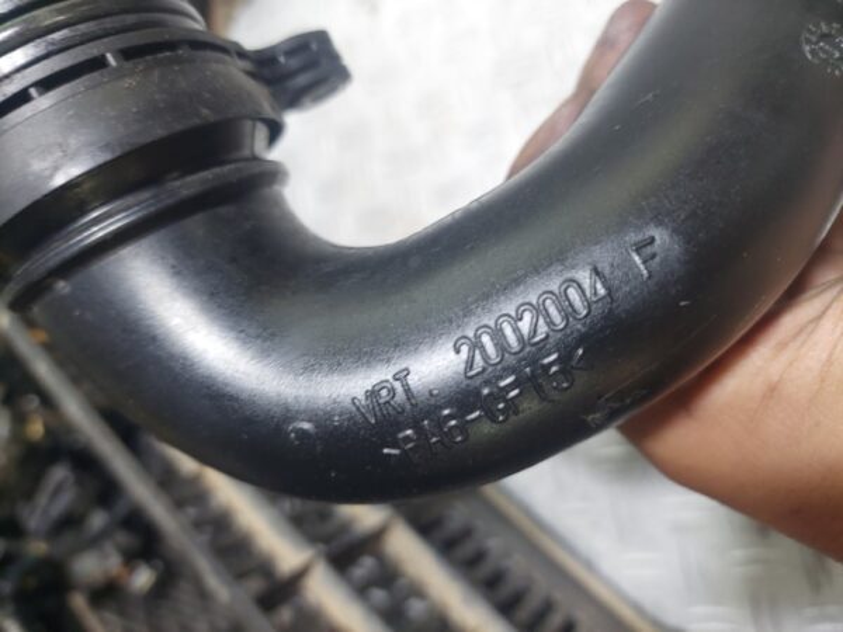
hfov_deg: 69.4
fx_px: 609
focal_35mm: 25
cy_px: 316
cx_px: 422
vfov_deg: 54.9
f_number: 1.8
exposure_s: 1/50
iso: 250
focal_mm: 5.23
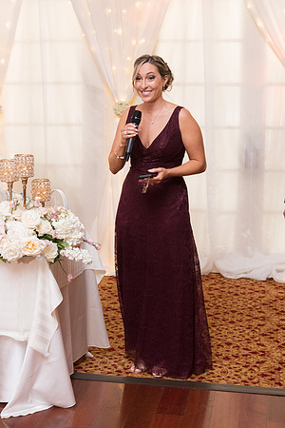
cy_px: 214
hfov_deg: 24.2
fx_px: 665
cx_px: 142
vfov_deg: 35.6
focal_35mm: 56
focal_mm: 56
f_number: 5
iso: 2800
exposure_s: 1/125
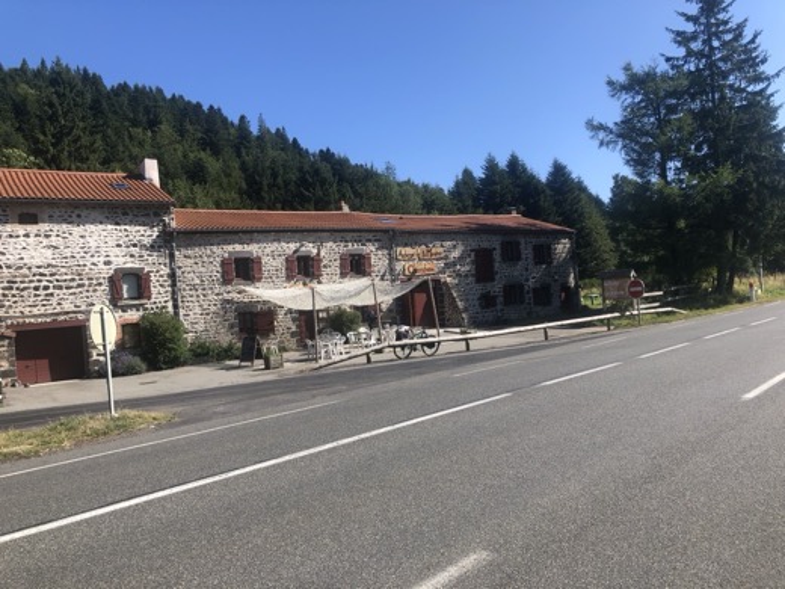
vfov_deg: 49.7
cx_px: 392
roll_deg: +5.1
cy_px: 294
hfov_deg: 63.4
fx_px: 635
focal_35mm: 28
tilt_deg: -2.5
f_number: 1.8
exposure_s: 1/1333
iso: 20
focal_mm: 4
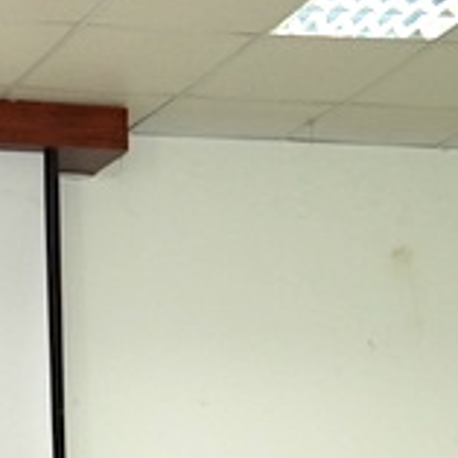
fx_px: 2455
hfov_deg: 10.1
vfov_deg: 10.4
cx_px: -379
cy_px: 636
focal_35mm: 164
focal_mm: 28
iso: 1600
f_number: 6.3
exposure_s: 1/100
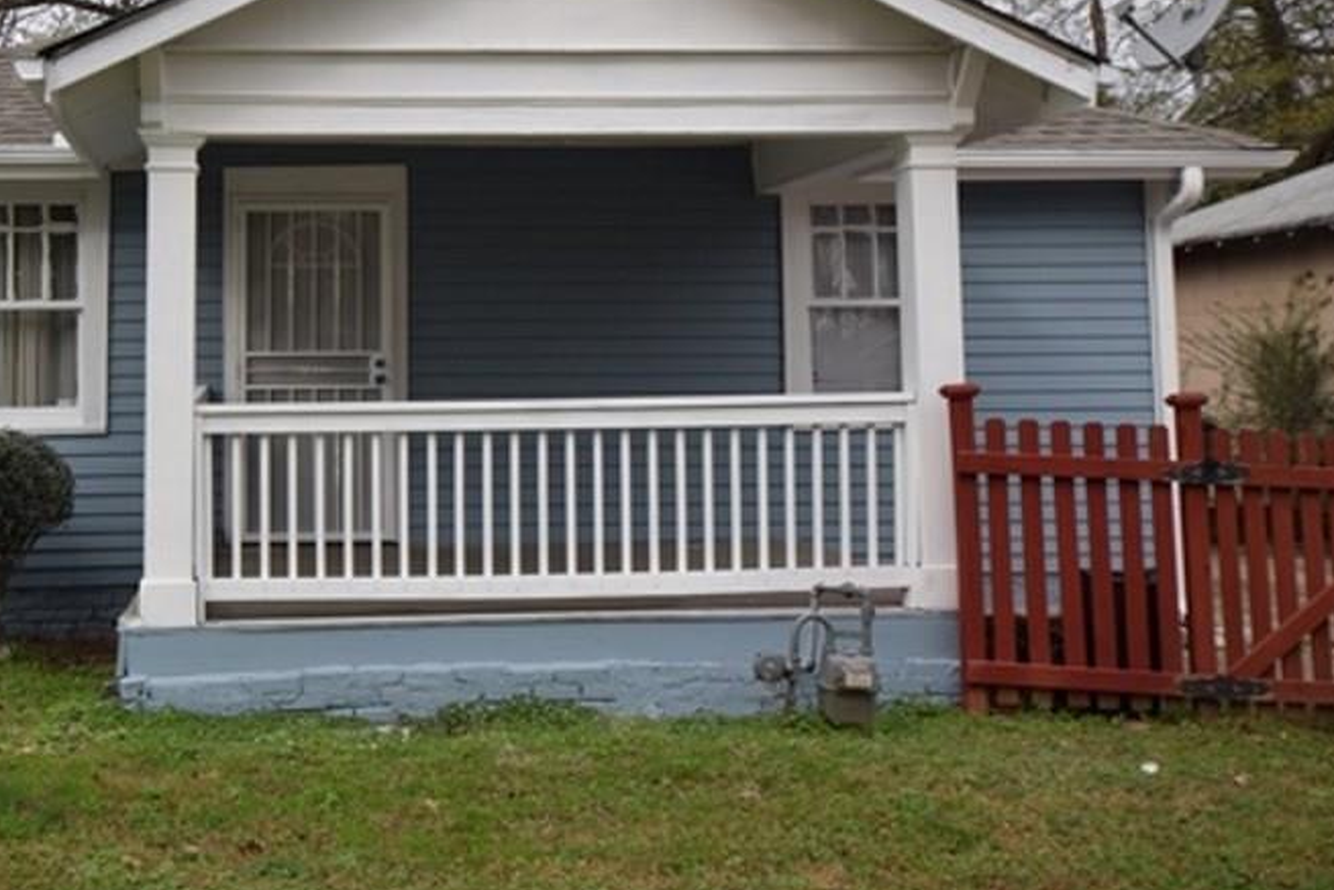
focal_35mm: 47
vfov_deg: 28.3
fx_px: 1741
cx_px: 402
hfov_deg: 41.2
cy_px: 244
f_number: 8
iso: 220
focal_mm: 20
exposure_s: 1/250
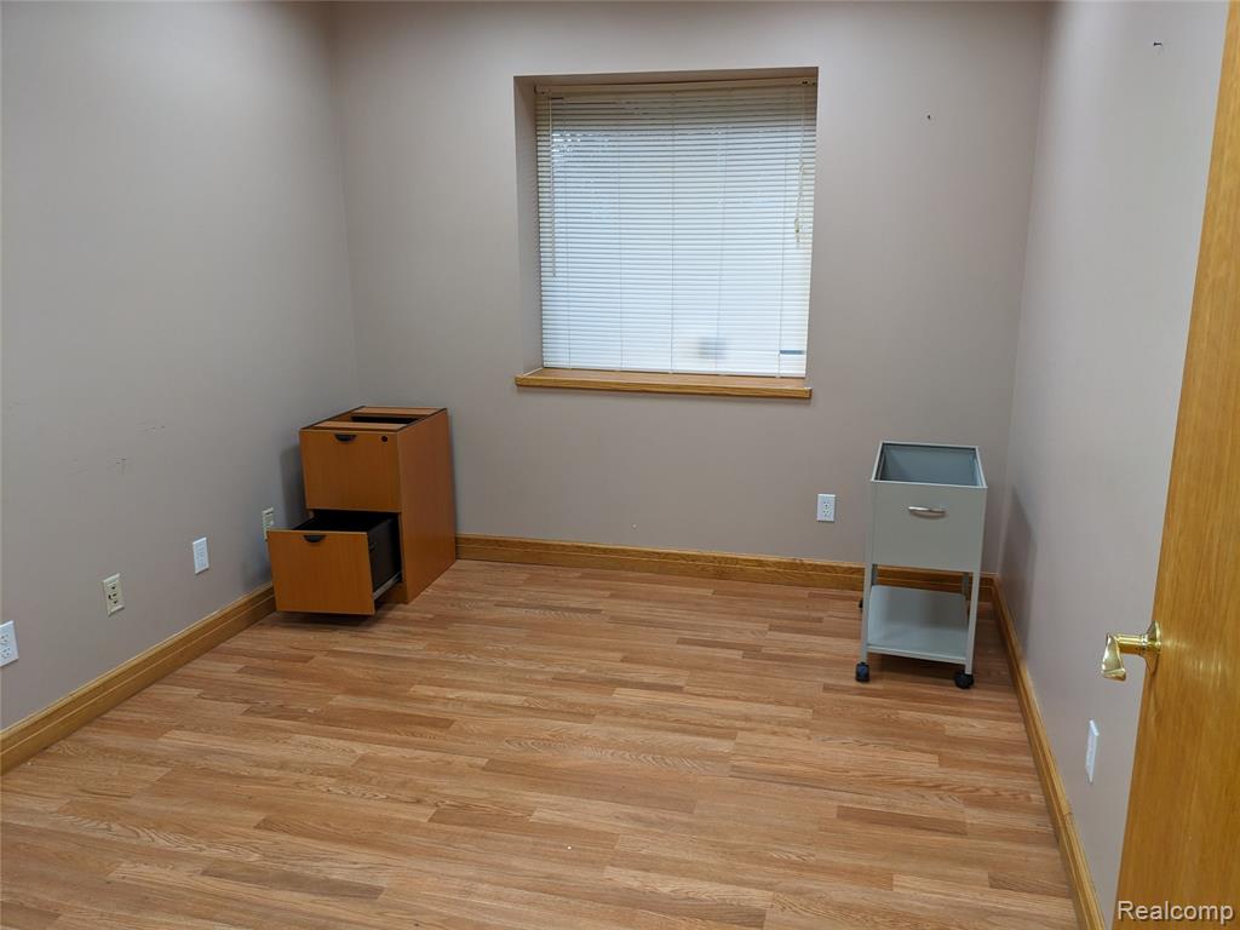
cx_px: 620
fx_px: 967
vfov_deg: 51.4
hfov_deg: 65.3
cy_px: 465
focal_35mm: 27
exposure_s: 1/60
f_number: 1.73
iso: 65
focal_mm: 4.38
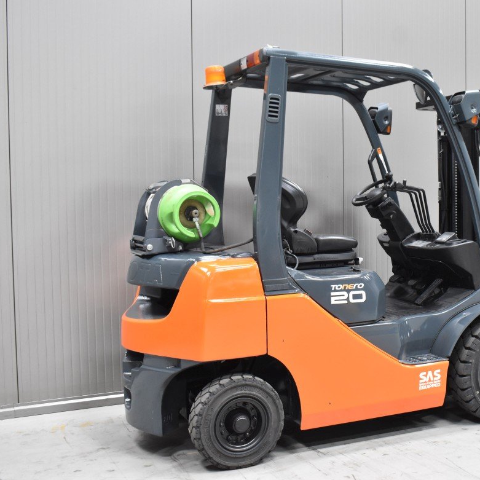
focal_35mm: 47
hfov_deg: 35.5
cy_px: 240
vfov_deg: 36.1
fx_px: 737
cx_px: 340
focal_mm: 24
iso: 1600
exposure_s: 1/20
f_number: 5
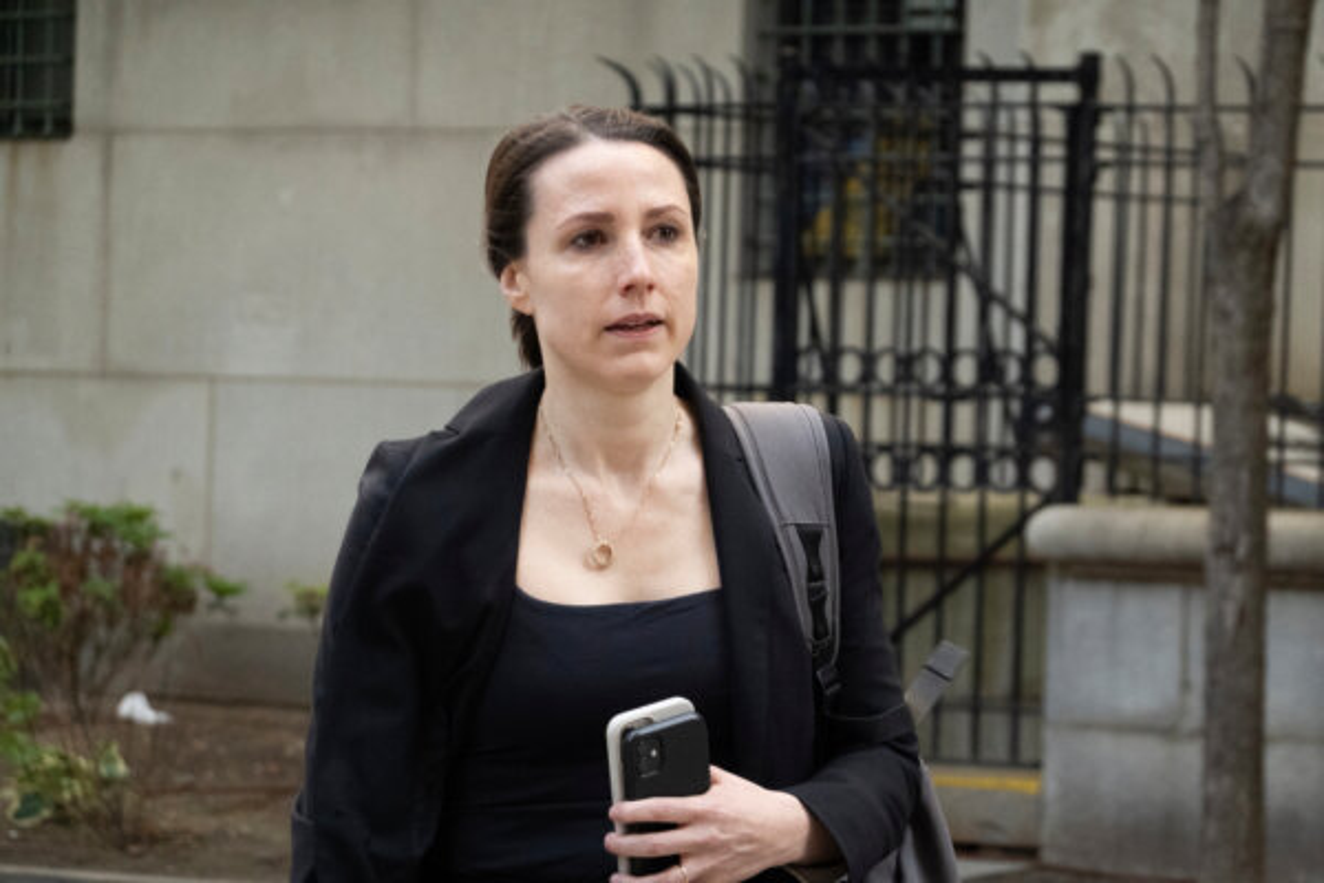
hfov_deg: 10.3
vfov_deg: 6.9
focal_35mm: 200
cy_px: 442
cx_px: 662
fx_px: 7355
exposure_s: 1/200
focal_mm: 72
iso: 1600
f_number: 5.6
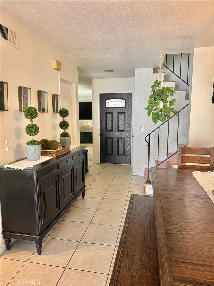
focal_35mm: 24
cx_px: 107
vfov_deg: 71.6
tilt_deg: -7.7
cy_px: 143
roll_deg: -0.1
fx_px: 198
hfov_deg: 56.8
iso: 160
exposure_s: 1/60
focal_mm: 6.76
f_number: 1.78
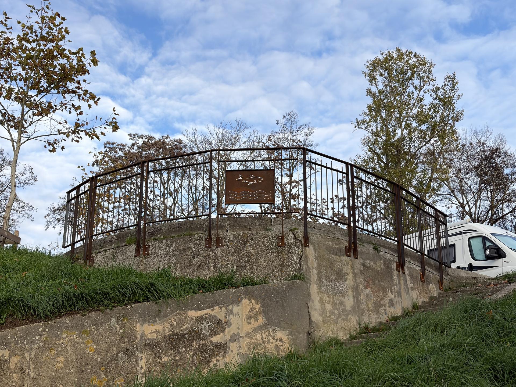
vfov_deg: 30.9
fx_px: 701
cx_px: 258
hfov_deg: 40.4
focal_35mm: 47
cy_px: 194
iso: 32
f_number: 1.6
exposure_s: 1/1353
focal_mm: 5.96
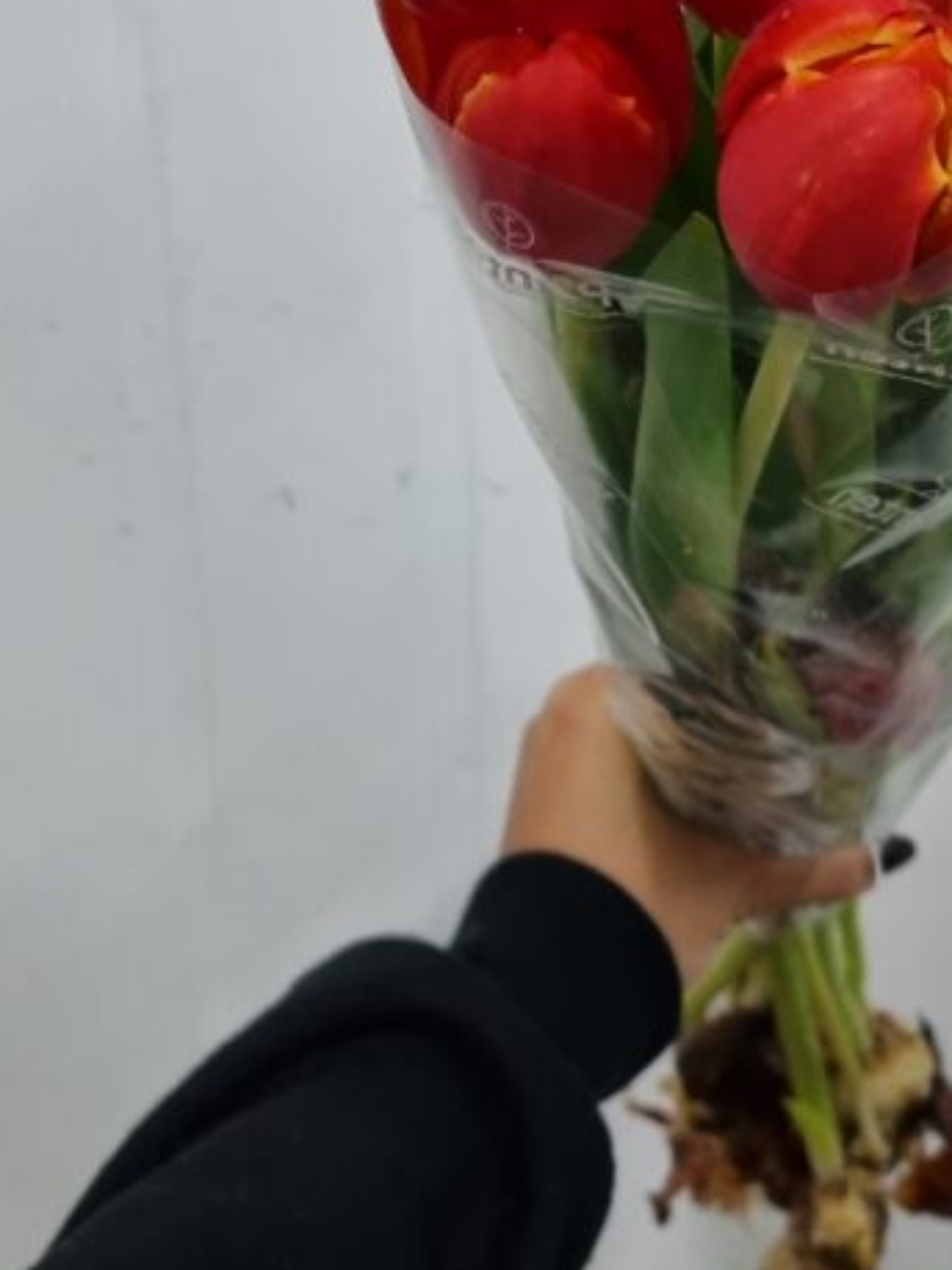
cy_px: 205
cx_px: 803
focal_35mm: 58
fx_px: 2128
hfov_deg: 24.7
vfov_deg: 32.1
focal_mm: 5.4
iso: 250
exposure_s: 1/120
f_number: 1.8
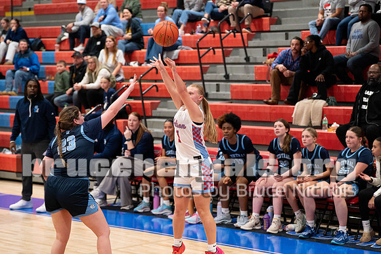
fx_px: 1027
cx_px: 190
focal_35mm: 97
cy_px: 127
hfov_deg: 21.0
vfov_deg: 14.1
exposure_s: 1/1000
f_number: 2.8
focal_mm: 97
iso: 6400
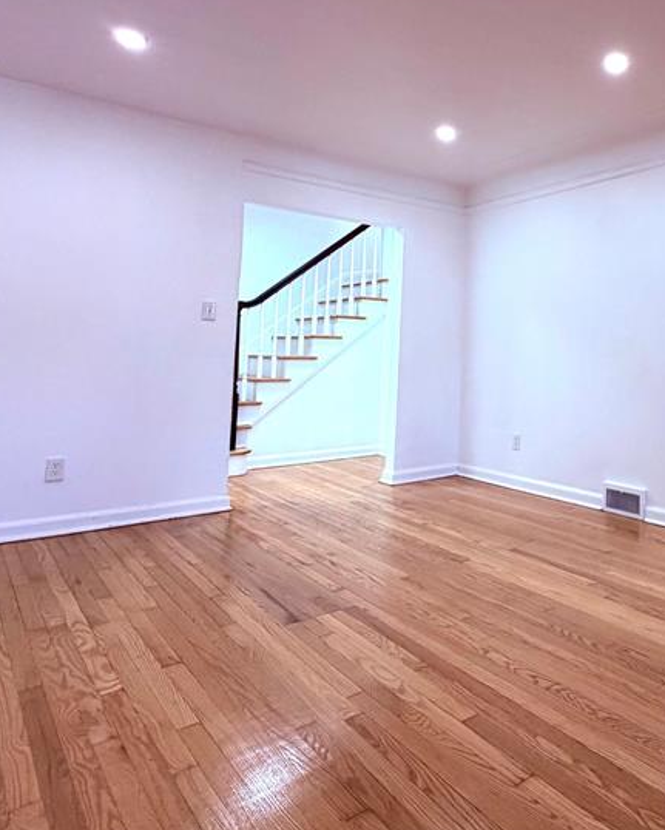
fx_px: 639
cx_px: 576
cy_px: 302
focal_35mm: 26
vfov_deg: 64.9
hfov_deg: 50.0
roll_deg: -1.1
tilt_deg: +5.1
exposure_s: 1/120
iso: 160
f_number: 2.2
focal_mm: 2.22
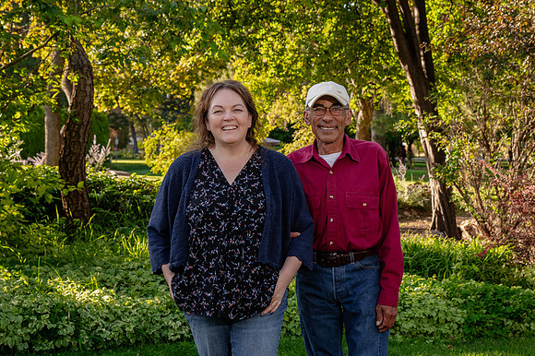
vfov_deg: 19.2
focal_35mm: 71
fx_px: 1051
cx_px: 302
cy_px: 160
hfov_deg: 28.5
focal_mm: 62
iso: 500
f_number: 8
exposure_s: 1/160
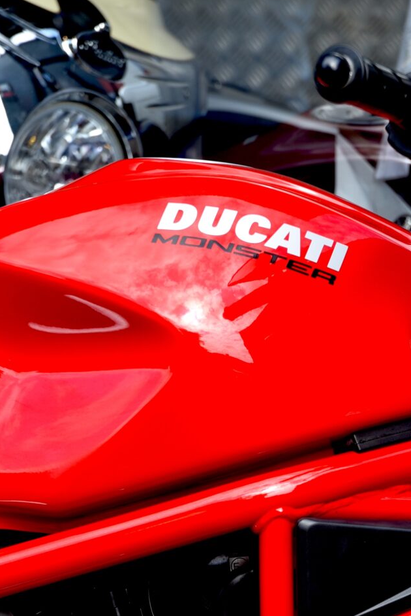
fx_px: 3249
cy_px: 747
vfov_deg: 10.6
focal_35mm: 190
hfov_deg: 7.2
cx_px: 388
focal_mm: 70
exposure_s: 1/125
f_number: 5.6
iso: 100
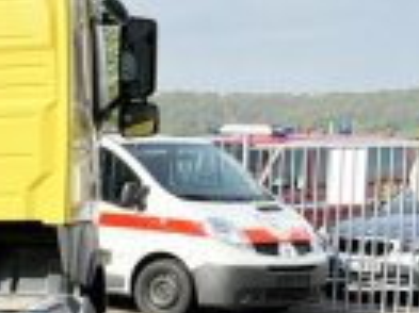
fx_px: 1536
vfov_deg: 11.5
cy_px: 355
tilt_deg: -6.9
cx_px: -505
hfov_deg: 12.8
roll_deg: +0.3
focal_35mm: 127
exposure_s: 1/2513
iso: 50
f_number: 1.5
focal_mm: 5.7
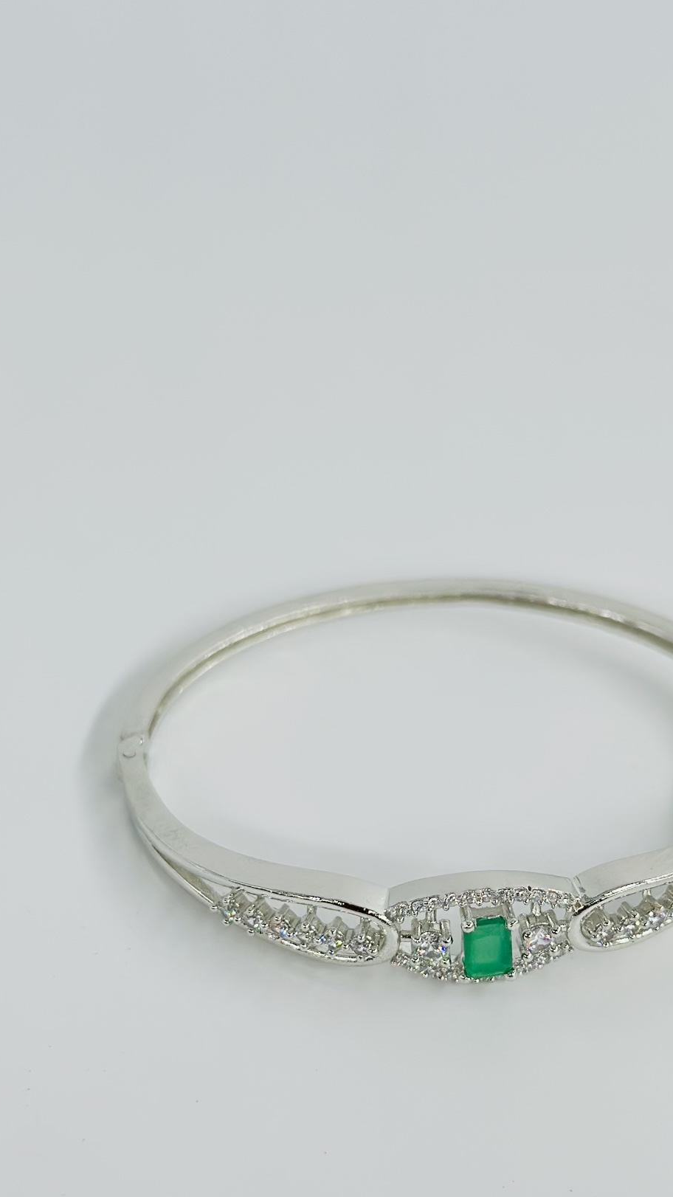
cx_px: 464
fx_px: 2063
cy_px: 731
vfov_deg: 32.2
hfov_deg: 18.5
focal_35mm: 65
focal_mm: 6.86
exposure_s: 1/1721
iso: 80
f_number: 1.78
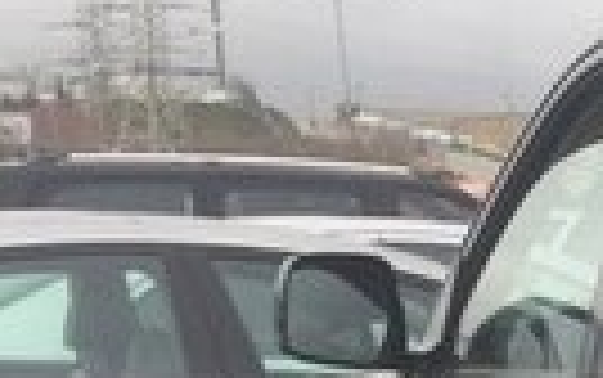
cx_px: 1404
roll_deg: -0.5
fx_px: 2484
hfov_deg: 11.6
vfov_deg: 8.3
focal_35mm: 151
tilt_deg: -12.0
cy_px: 727
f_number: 2.2
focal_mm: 4.15
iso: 32
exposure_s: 1/659
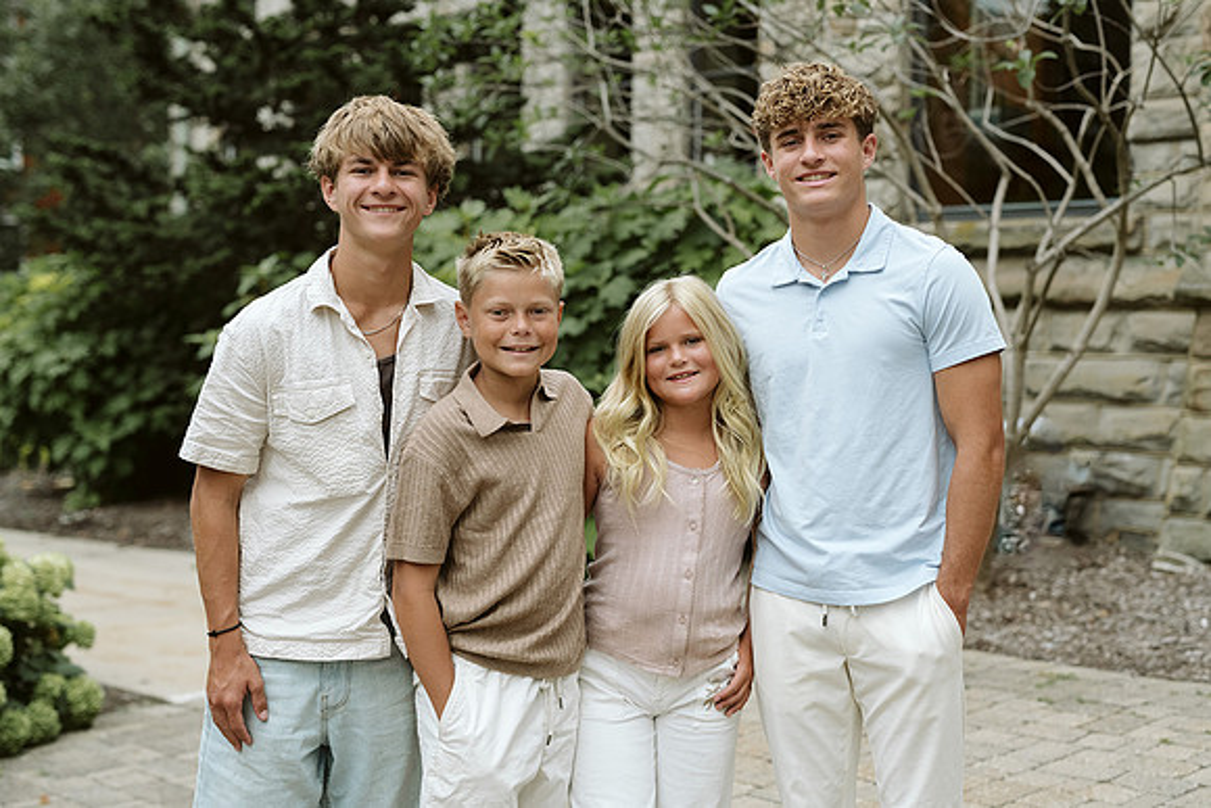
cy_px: 404
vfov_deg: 25.0
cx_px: 656
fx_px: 1824
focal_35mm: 54
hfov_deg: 36.7
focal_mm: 50
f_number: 2.8
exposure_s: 1/250
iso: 640
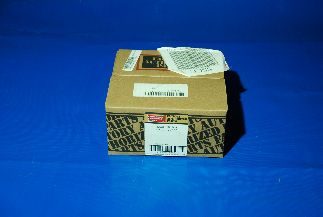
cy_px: 108
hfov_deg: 33.3
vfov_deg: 22.7
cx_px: 162
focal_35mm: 60
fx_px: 539
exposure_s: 1/30
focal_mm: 40
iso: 220
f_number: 4.5
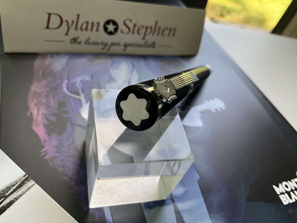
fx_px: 249
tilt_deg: -45.5
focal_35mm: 29
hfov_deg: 61.7
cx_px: 148
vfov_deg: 48.2
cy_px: 112
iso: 50
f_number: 1.8
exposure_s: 1/122
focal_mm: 3
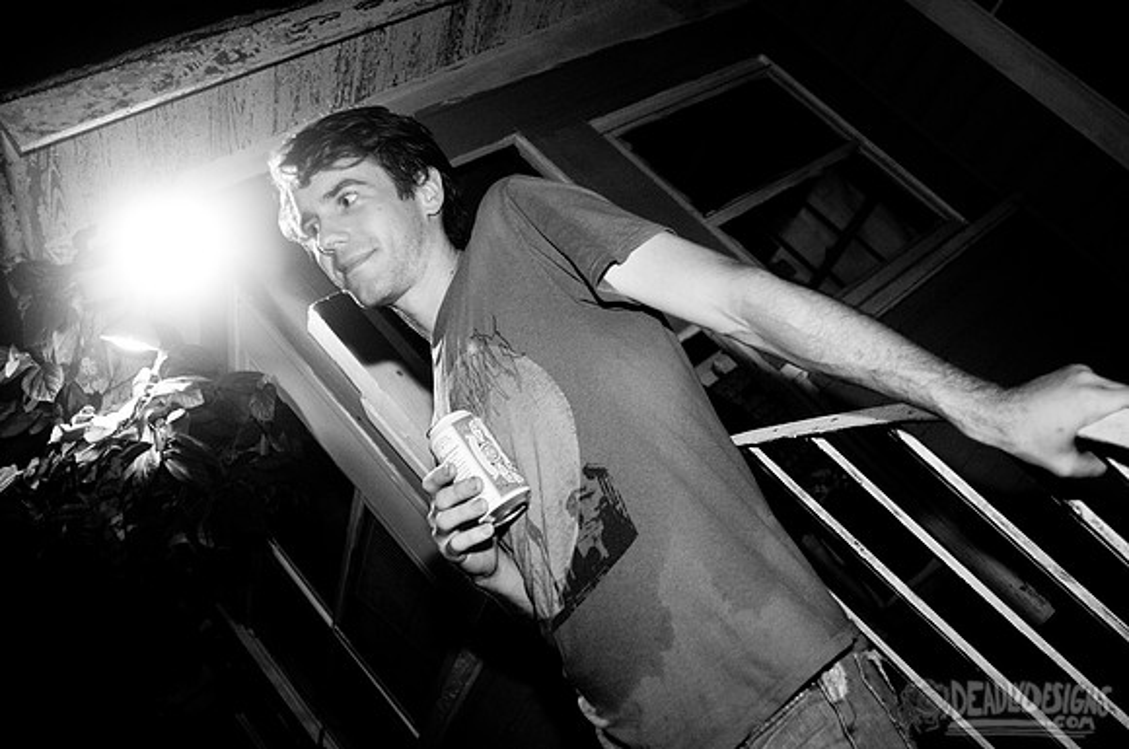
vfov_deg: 43.5
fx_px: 940
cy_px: 374
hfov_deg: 62.0
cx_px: 564
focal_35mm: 30
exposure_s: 1/60
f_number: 2.8
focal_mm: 20
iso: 1000
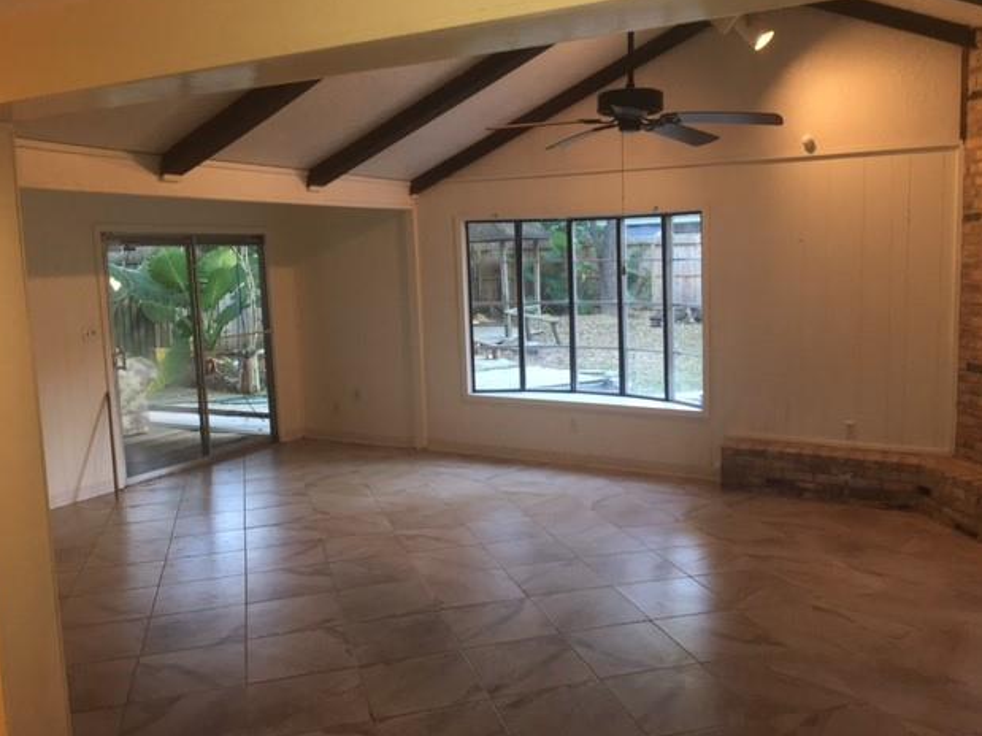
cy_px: 358
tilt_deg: -6.9
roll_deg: +2.2
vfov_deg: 46.8
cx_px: 495
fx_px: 851
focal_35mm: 30
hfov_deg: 60.0
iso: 100
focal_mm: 4.15
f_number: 2.2
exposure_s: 1/30
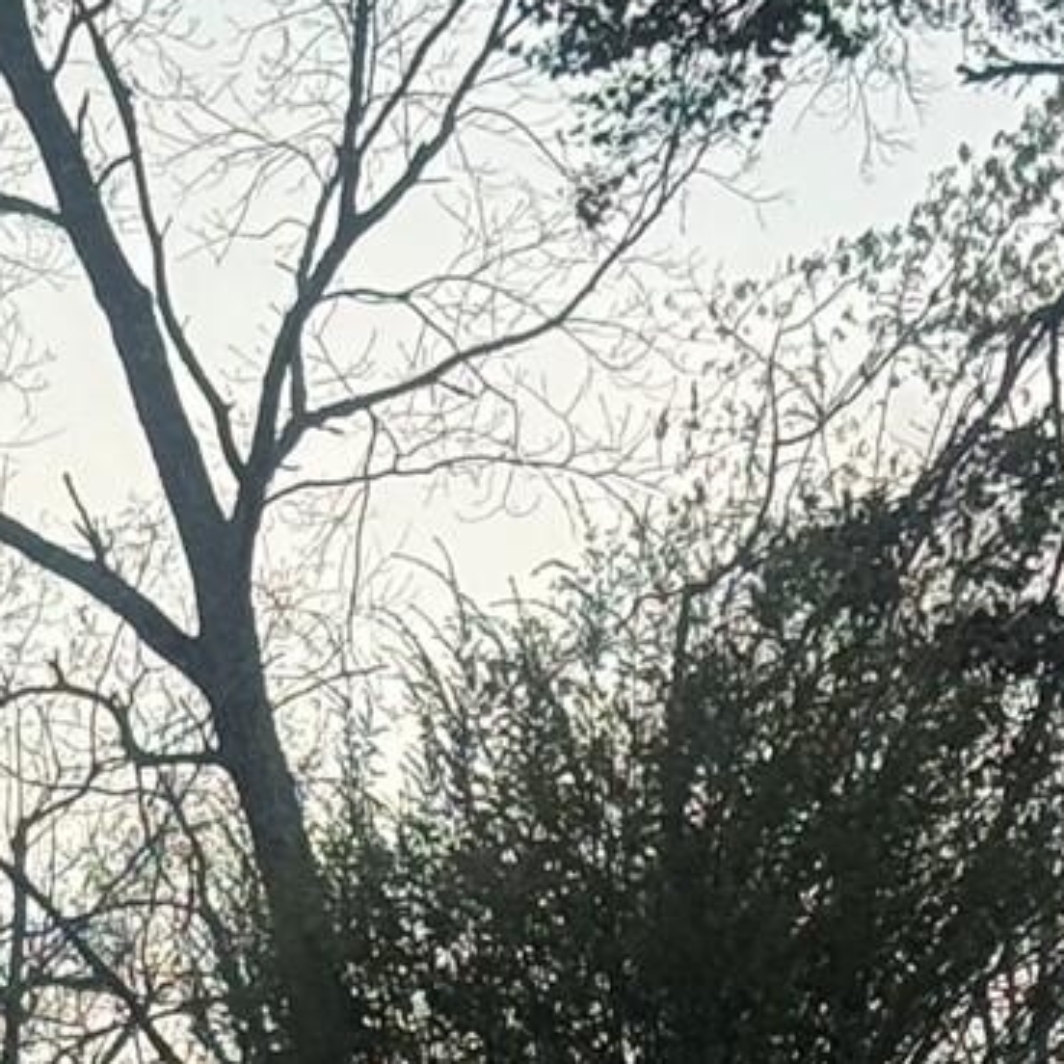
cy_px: 2189
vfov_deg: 7.1
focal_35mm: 236
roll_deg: -0.3
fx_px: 8207
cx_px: -697
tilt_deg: +6.8
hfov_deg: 7.3
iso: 100
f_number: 1.78
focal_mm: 6.76
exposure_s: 1/87
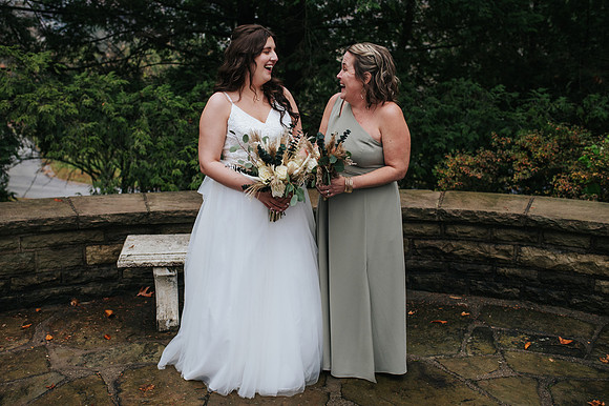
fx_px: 652
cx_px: 273
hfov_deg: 50.0
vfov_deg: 34.5
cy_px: 193
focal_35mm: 39
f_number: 3.2
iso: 800
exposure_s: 1/400
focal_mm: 35
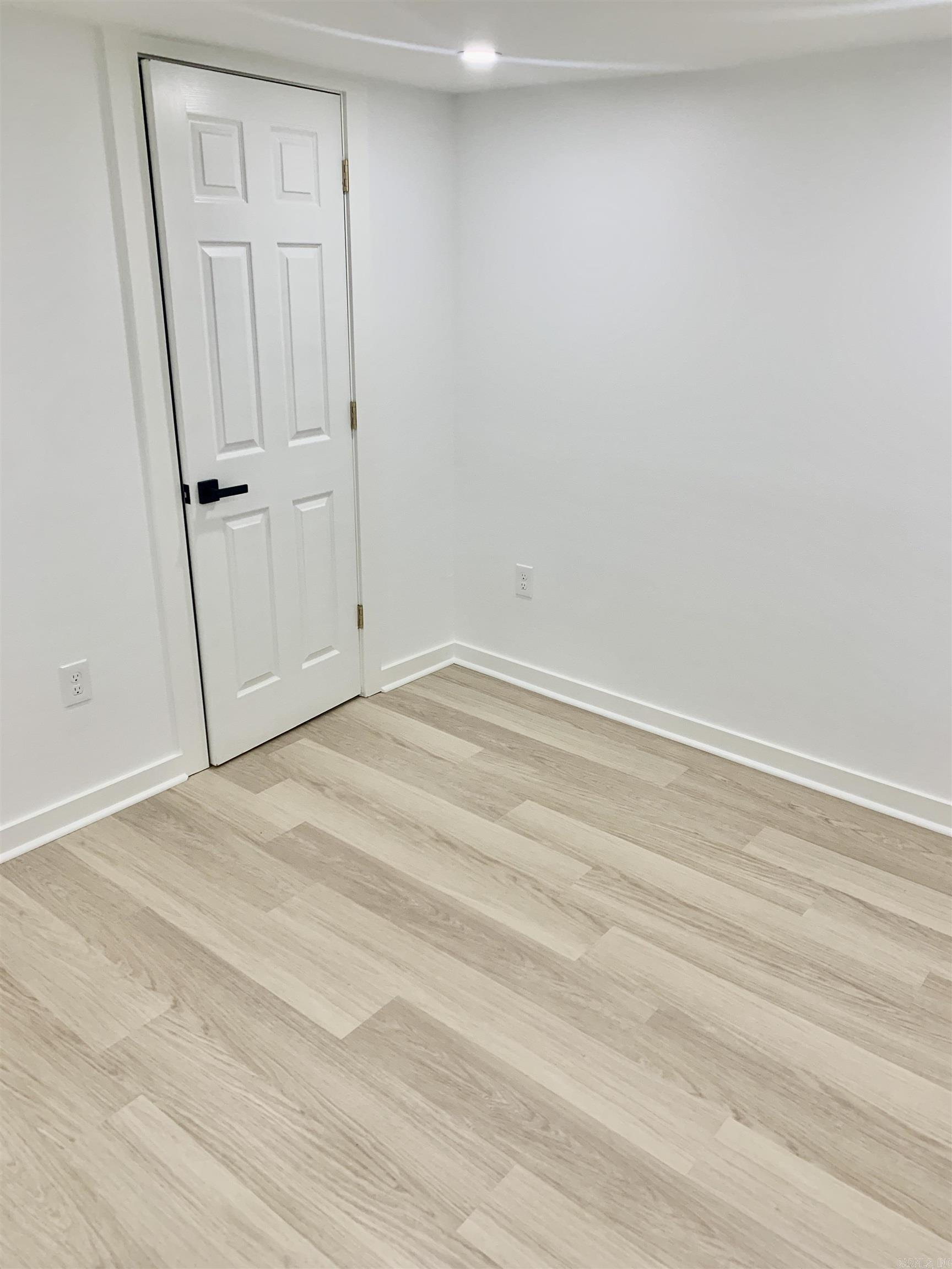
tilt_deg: -21.5
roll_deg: -0.5
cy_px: 634
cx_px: 476
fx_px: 953
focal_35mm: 26
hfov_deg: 53.1
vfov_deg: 67.3
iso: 80
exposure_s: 1/120
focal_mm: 4.25
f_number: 1.8
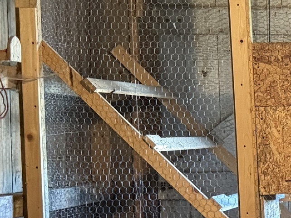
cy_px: 176
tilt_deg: -2.8
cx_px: 537
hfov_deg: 14.8
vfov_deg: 12.8
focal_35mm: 115
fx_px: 967
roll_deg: +1.6
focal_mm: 6.76
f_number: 1.78
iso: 800
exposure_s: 1/40
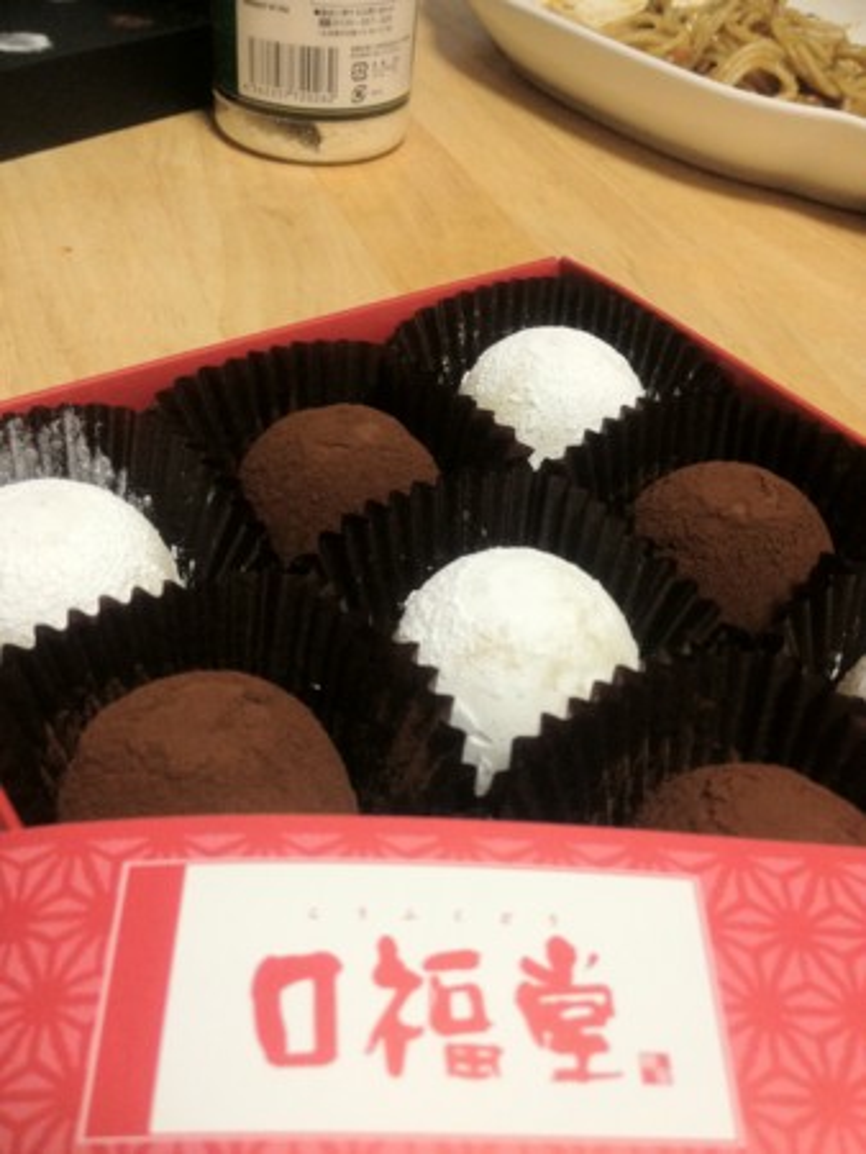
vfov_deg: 52.6
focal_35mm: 35
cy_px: 577
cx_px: 433
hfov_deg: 40.7
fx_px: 1166
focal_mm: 4.28
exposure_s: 1/20
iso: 200
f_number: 2.4
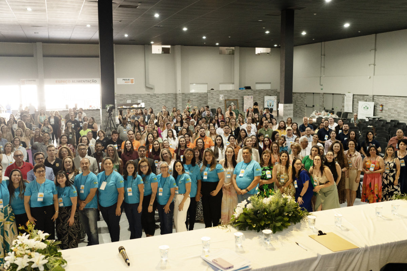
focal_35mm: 35
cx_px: 204
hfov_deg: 54.4
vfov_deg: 37.9
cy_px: 136
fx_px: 396
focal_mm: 35
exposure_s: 1/100
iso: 3200
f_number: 4
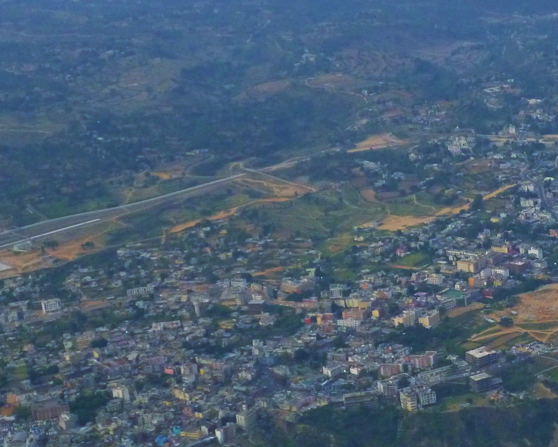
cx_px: 515
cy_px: 223
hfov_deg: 15.7
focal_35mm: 121
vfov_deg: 12.7
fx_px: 1998
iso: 320
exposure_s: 1/80
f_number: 4.4
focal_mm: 10
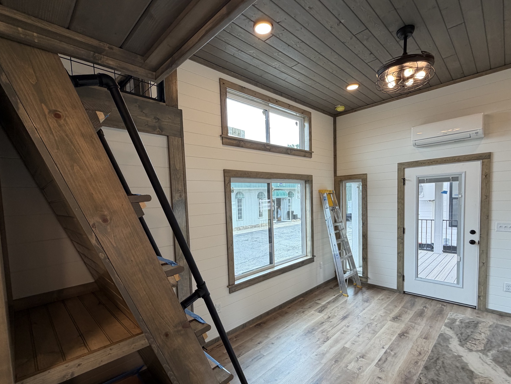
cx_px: 257
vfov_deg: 74.4
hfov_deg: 91.0
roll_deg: +3.6
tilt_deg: -5.4
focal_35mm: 17
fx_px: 251
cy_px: 218
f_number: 2.2
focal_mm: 2.22
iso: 125
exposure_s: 1/120
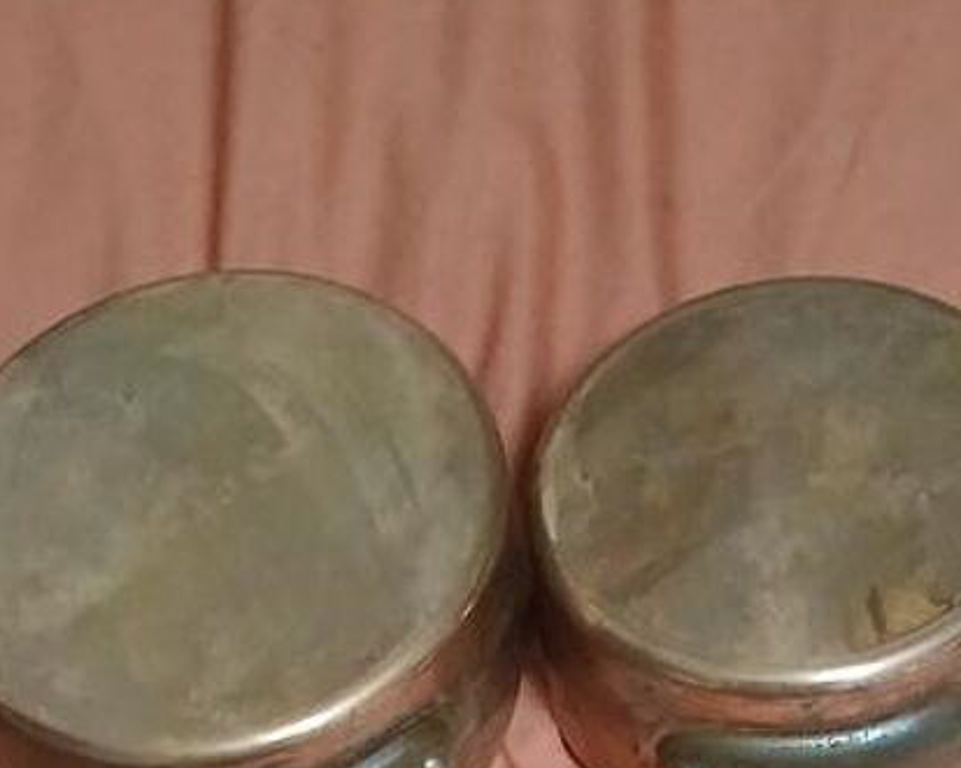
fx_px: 2331
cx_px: 188
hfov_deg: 23.0
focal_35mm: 82
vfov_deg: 17.1
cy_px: 1116
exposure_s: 1/16.7
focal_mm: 3.98
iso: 1000
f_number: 1.8
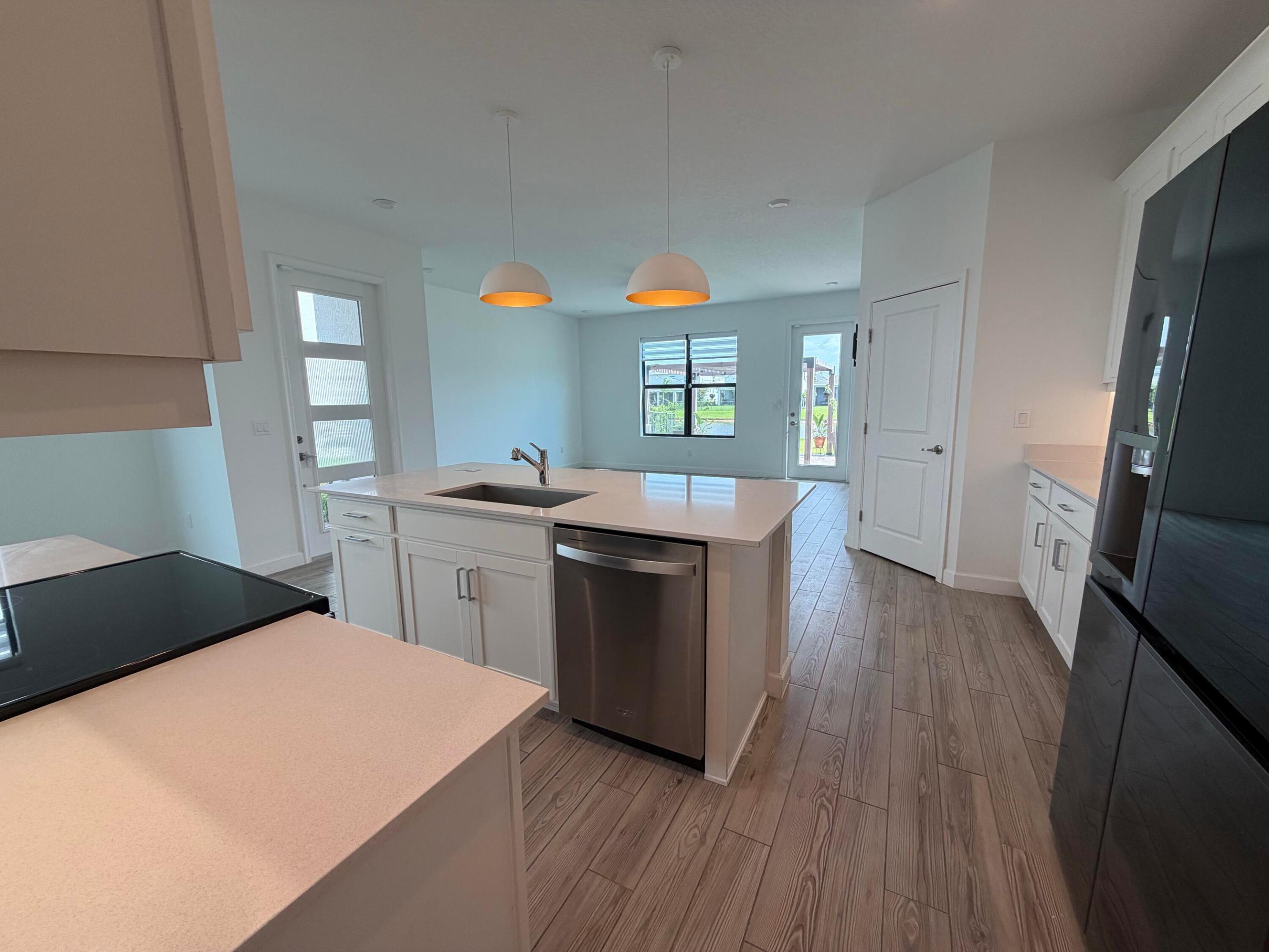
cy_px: 476
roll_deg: +1.3
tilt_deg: -9.1
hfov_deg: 102.1
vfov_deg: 85.7
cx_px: 634
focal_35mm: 14
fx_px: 513
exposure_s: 1/120
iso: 64
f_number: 2.2
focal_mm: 2.22
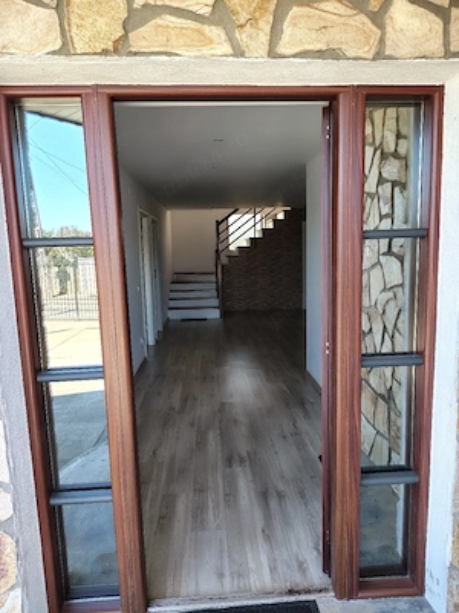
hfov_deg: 56.8
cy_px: 306
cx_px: 230
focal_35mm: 24
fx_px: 424
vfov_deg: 71.6
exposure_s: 1/100
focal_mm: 5.56
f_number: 1.8
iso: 119
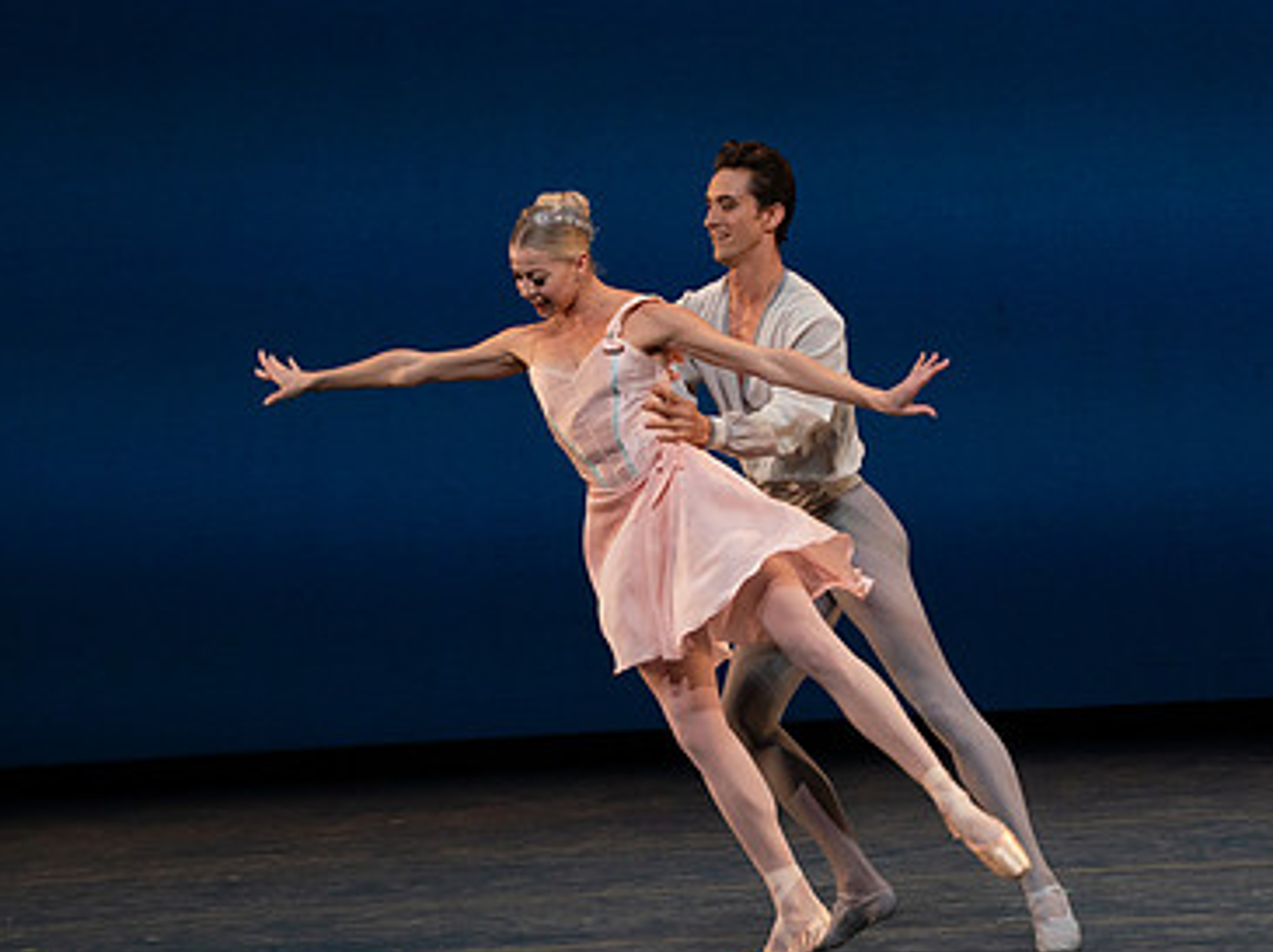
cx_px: 558
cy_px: 420
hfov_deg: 6.5
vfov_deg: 4.8
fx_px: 11242
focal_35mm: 306
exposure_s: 1/500
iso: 3200
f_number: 8
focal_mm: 200
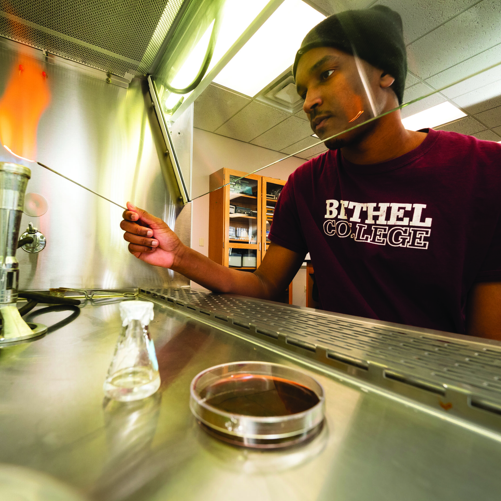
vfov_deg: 84.0
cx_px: 236
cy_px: 253
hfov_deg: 83.9
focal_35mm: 17
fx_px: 278
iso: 640
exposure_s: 1/100
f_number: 4.5
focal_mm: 7
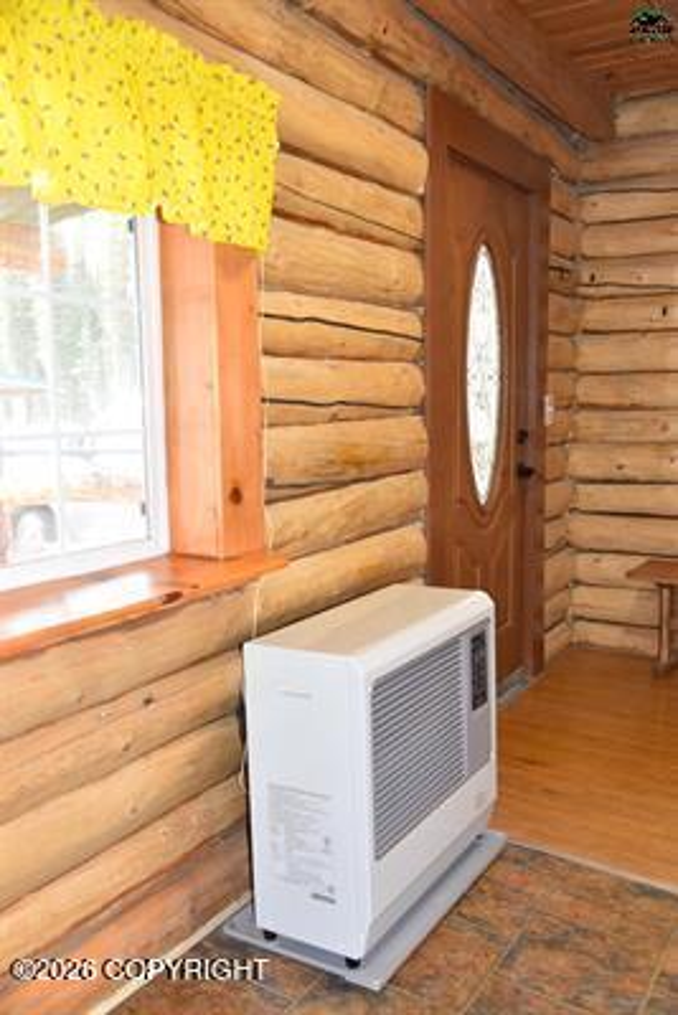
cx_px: 339
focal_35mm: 34
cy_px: 508
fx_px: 960
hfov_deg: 38.9
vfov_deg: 55.8
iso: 800
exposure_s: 1/100
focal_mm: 34
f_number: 5
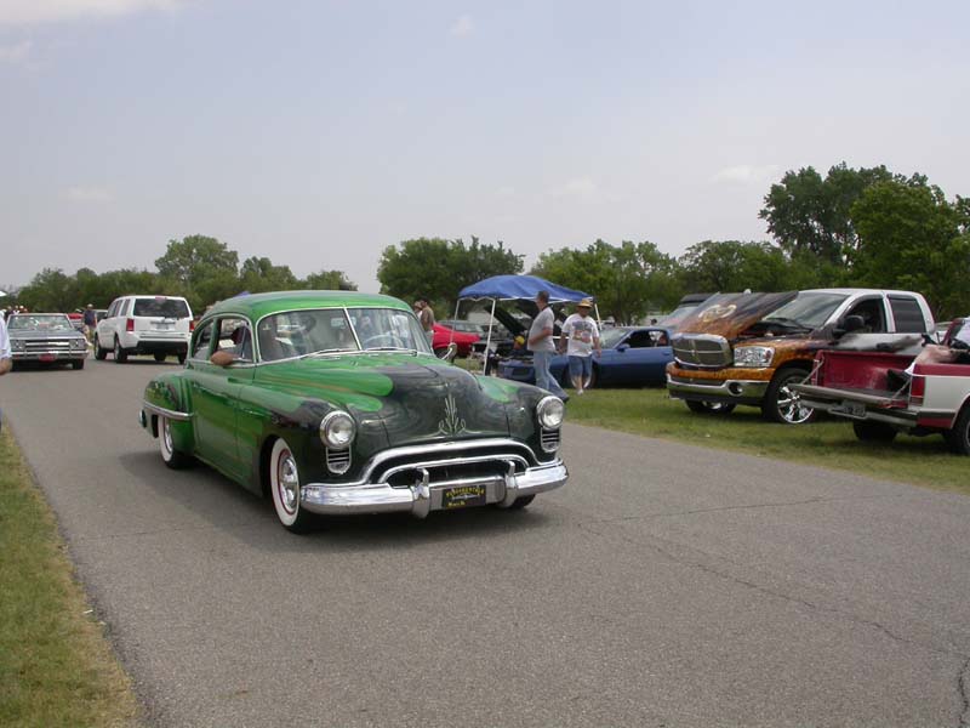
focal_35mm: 38
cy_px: 364
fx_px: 1065
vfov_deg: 37.7
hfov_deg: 49.0
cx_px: 485
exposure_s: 1/380
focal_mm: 7.85
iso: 100
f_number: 7.5
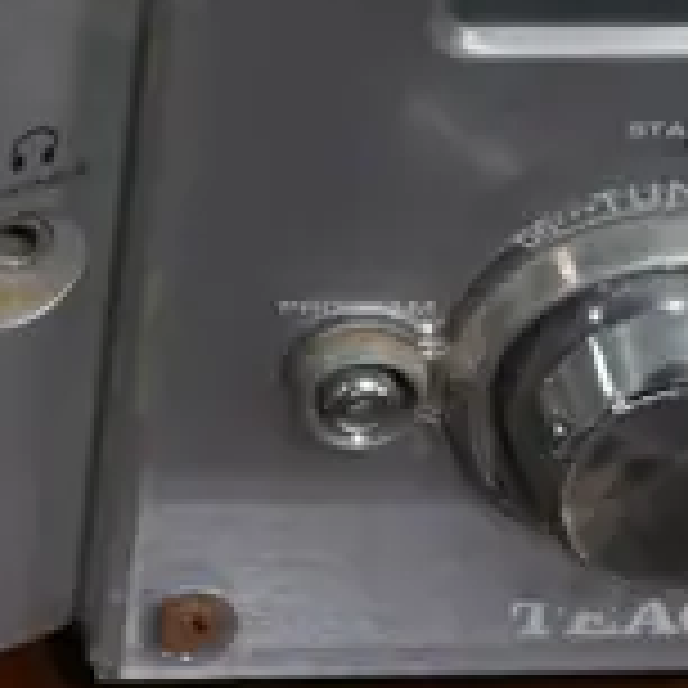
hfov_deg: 4.8
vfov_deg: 4.8
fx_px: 8230
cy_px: -362
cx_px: 486
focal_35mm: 366
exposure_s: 1/80
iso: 800
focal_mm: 31
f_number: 5.4
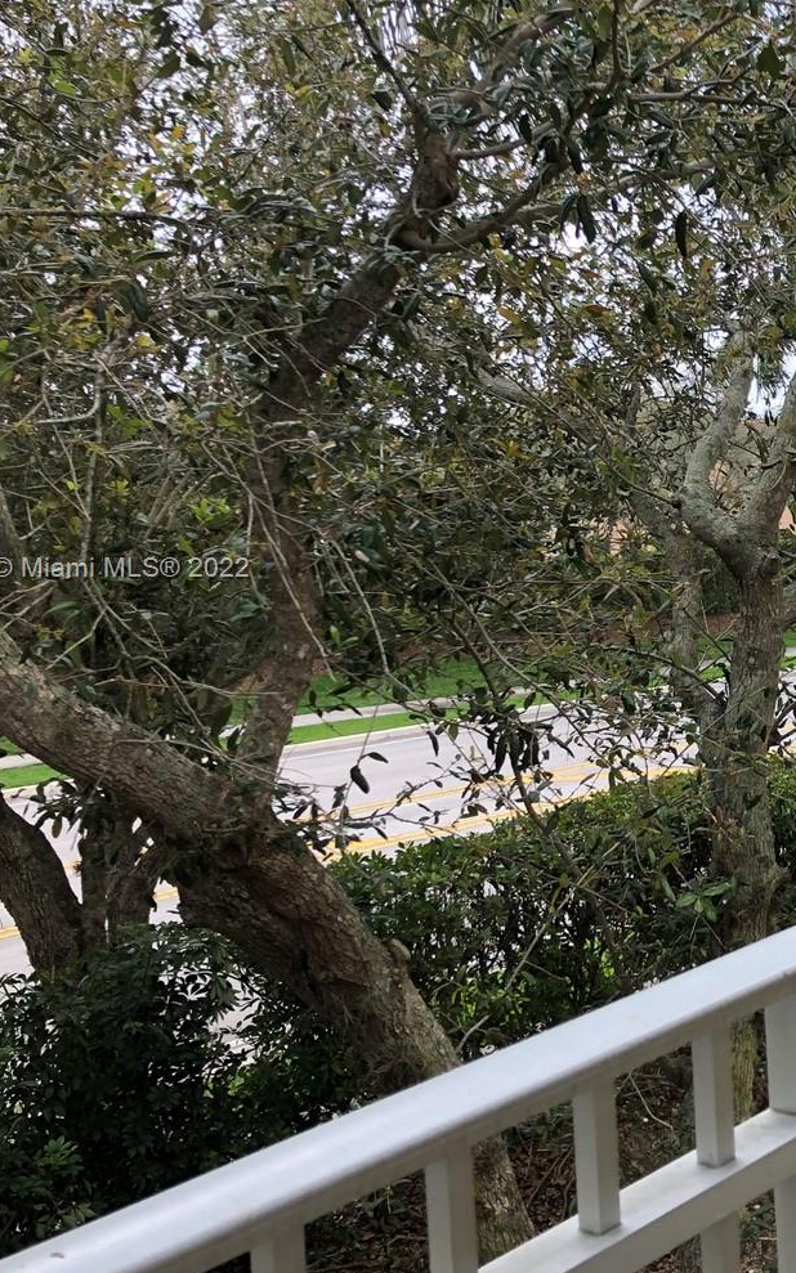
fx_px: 1666
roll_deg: +2.1
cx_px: 868
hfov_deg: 25.0
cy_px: 570
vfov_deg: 41.8
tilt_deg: -0.4
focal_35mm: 48
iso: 20
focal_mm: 4
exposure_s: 1/260
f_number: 1.8
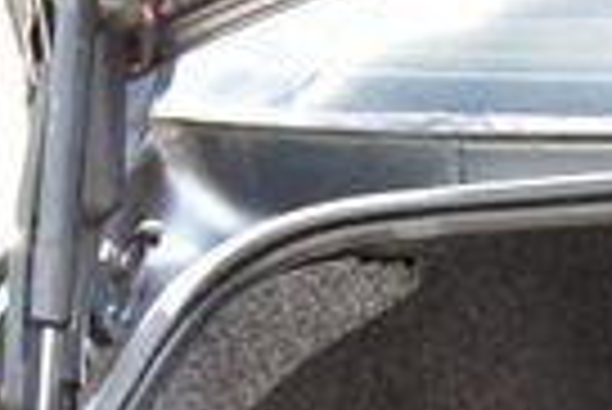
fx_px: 2161
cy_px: 689
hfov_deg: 13.6
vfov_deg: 10.3
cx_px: 1251
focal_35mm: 127
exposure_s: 1/80
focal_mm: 18
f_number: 8
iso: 400
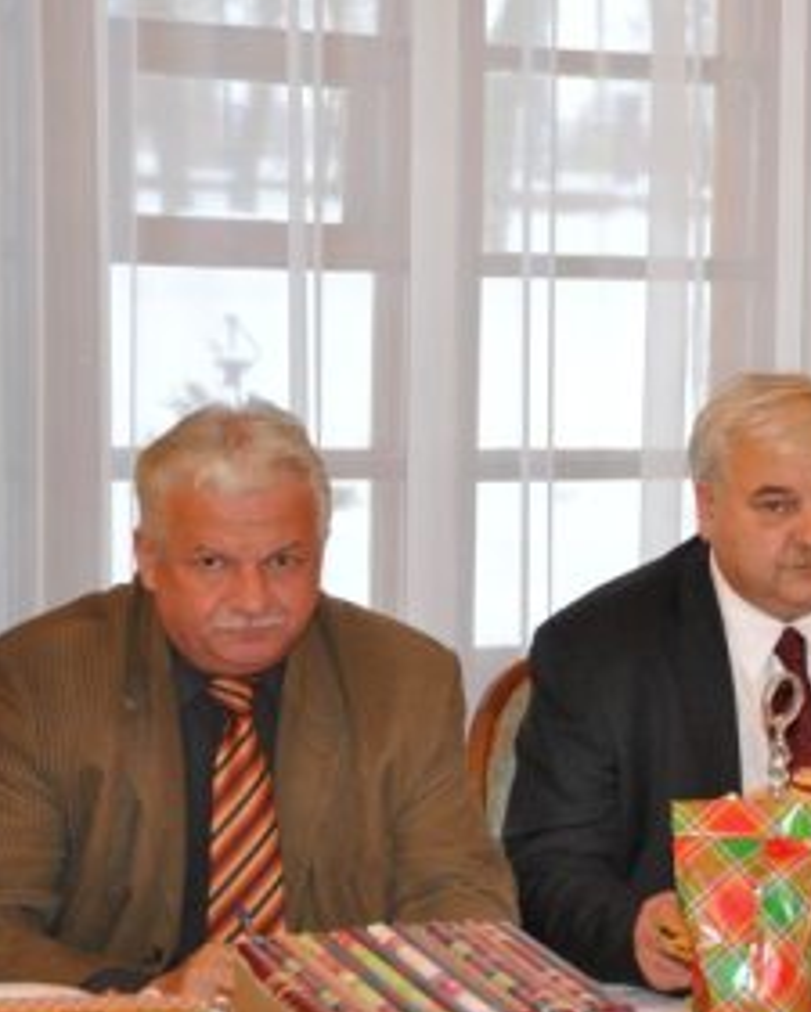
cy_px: 562
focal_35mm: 100
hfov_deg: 15.1
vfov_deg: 19.2
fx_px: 2999
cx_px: 836
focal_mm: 40
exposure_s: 1/60
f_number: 4.8
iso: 800
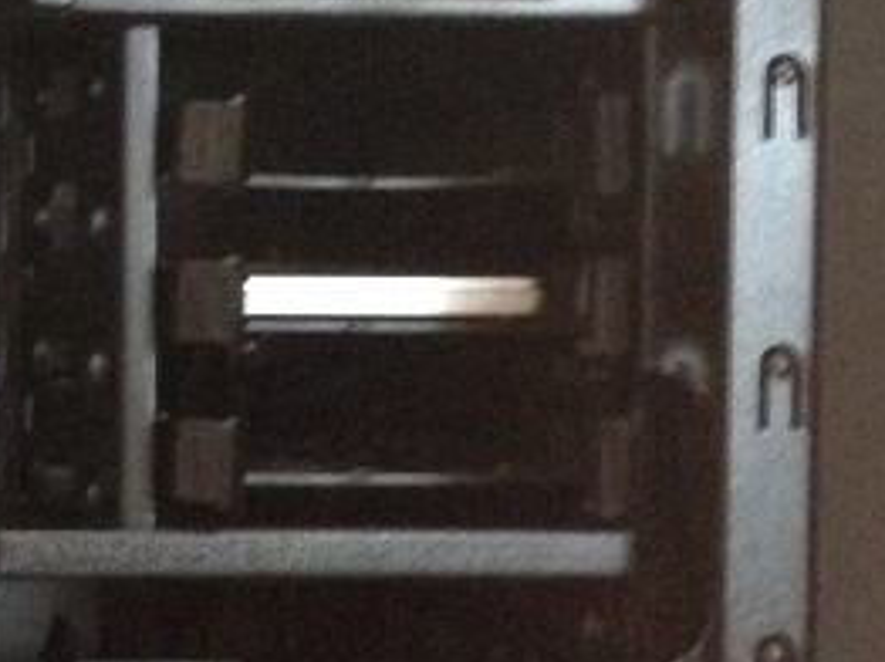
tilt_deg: -2.7
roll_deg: -1.3
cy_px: 270
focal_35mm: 126
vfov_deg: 11.7
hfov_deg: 14.6
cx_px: -439
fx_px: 3218
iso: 800
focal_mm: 4.12
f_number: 2.4
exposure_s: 1/15
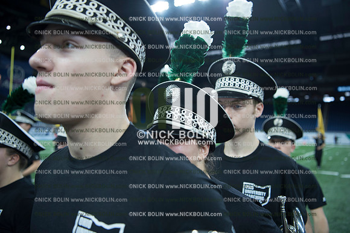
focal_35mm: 32
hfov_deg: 58.7
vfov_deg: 41.1
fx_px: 311
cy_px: 116
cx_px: 175
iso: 800
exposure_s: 1/500
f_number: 3.2
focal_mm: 32
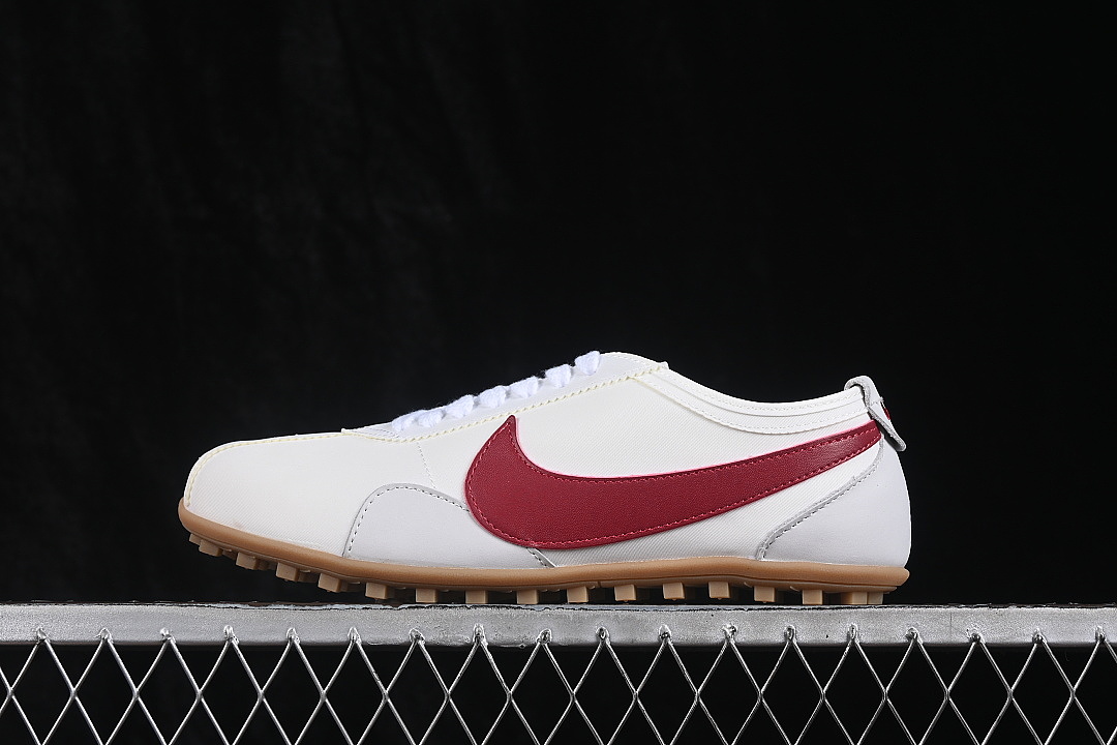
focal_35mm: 75
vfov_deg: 18.2
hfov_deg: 27.0
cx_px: 558
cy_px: 372
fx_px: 2327
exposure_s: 1/80
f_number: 8
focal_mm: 50
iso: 160
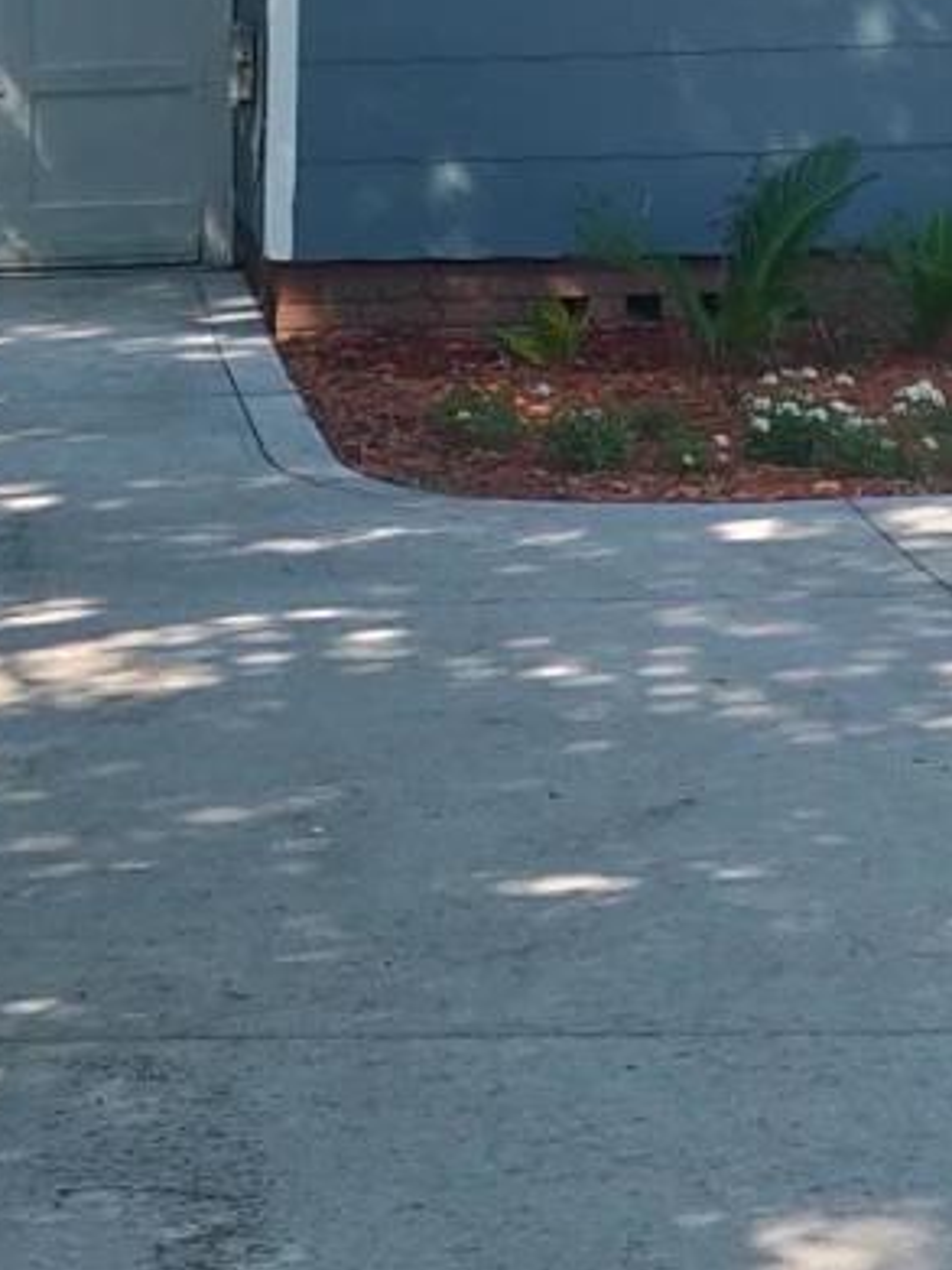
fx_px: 4696
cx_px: -1069
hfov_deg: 10.5
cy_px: 883
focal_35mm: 128
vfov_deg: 15.4
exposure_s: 1/100
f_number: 1.7
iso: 125
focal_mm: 4.25
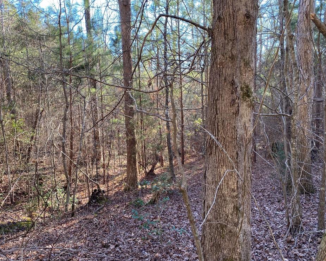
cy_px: 129
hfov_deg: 62.2
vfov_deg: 51.5
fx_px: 270
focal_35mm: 28
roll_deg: +3.0
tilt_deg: -7.9
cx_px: 152
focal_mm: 4.25
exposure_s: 1/122
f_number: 1.8
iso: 32
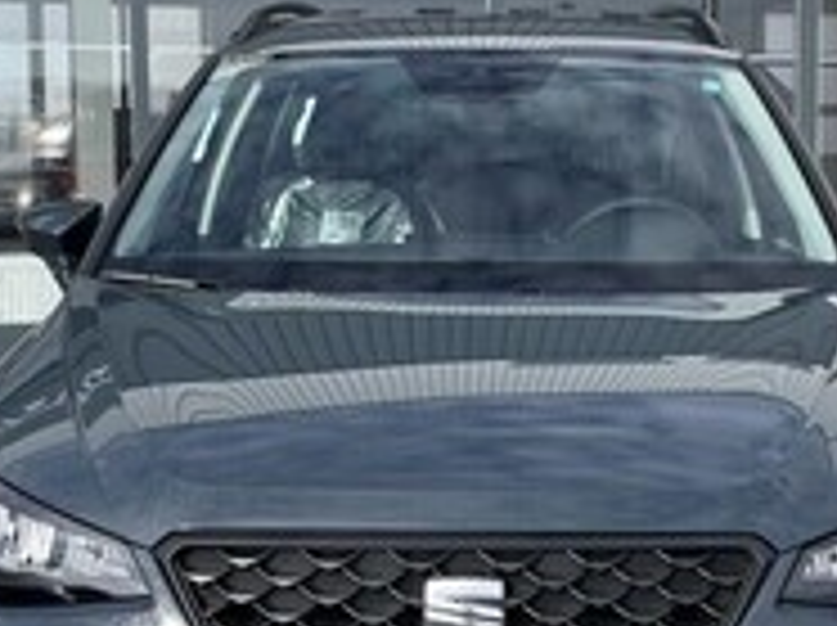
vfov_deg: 19.1
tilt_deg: -4.4
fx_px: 1859
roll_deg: +0.7
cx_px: 518
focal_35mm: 77
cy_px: 308
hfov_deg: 25.3
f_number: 1.6
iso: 32
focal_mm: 4.2
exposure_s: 1/2257
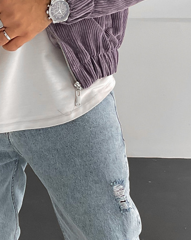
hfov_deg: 16.0
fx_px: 672
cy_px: 105
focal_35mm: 95
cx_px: 25
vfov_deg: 20.2
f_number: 1.8
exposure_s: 1/80
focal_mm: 3
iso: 64
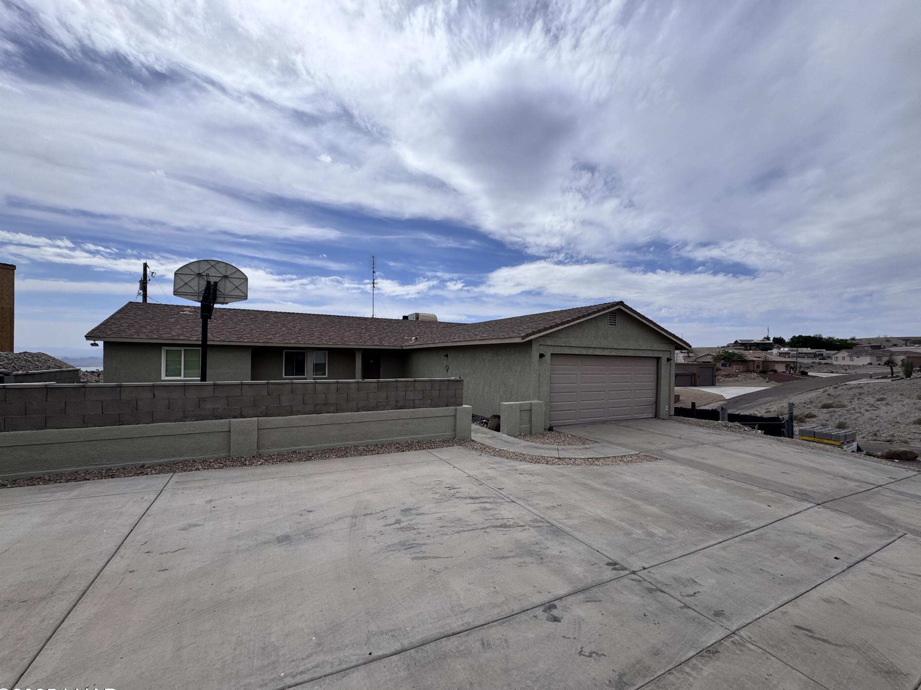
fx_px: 399
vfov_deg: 81.7
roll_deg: -0.9
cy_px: 361
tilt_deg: -0.5
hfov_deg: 98.1
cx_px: 487
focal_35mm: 15
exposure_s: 1/3906
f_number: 2.2
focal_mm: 2.22
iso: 40
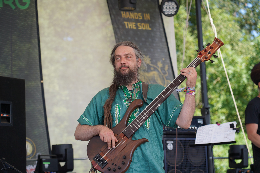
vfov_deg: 13.0
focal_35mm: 105
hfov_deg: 19.5
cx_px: 130
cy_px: 86
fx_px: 758
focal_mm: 105
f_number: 4
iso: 100
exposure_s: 1/250
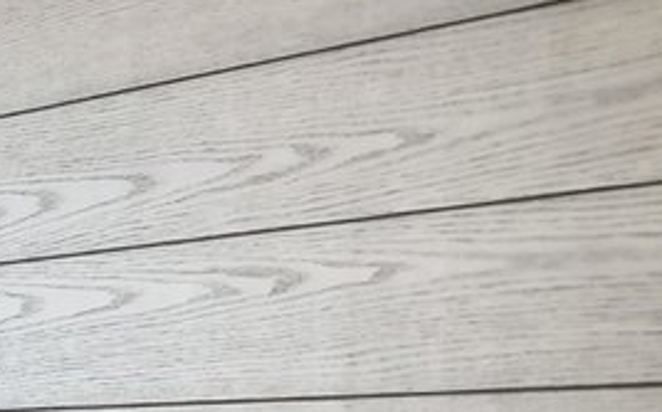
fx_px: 1965
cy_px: 508
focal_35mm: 109
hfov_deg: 8.9
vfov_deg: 11.7
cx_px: -1793
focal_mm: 14
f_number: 4.5
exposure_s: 1/60
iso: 100
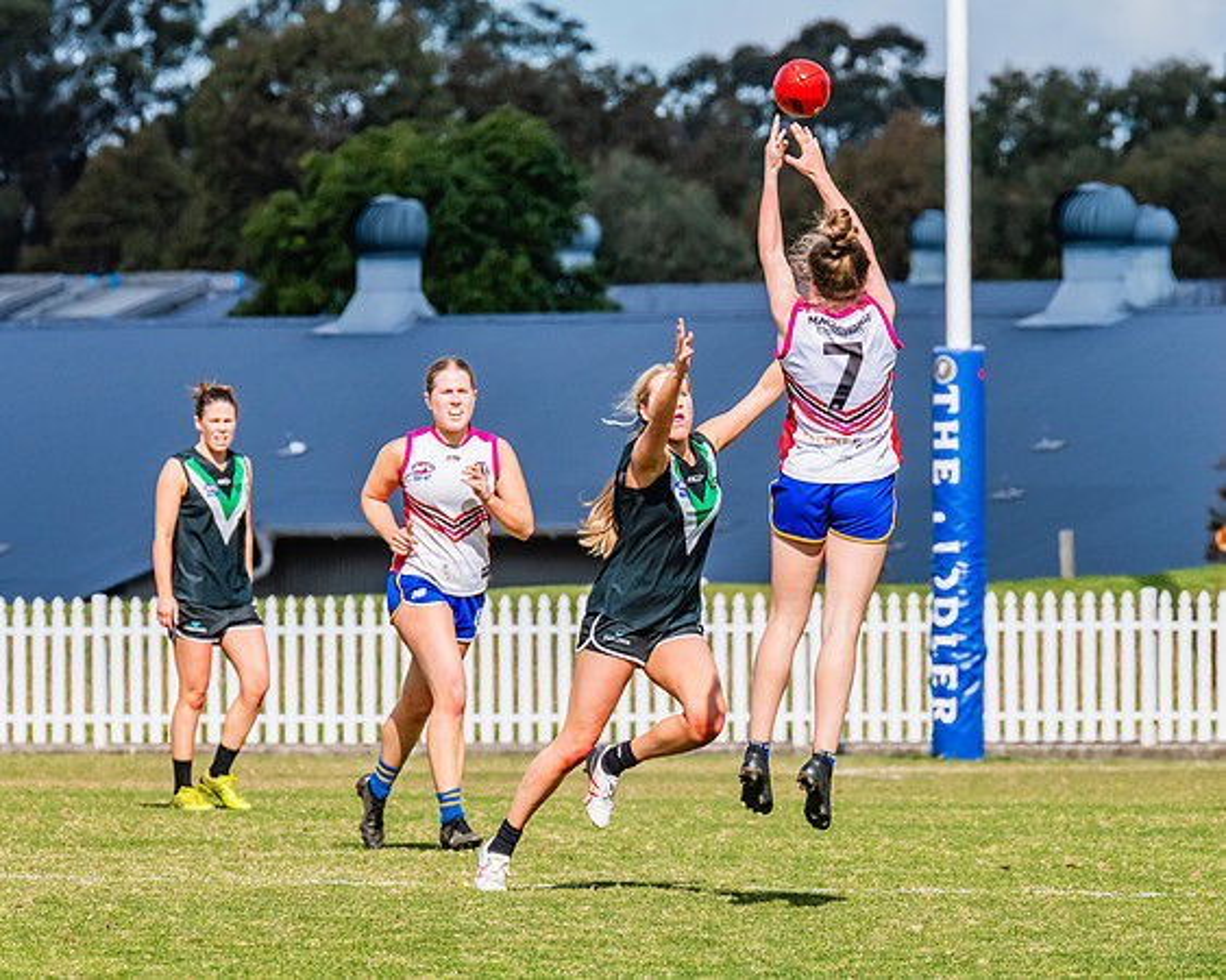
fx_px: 21724
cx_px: 845
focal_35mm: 599
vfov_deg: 2.6
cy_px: 483
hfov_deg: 3.2
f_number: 13
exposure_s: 1/1250
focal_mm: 420
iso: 800
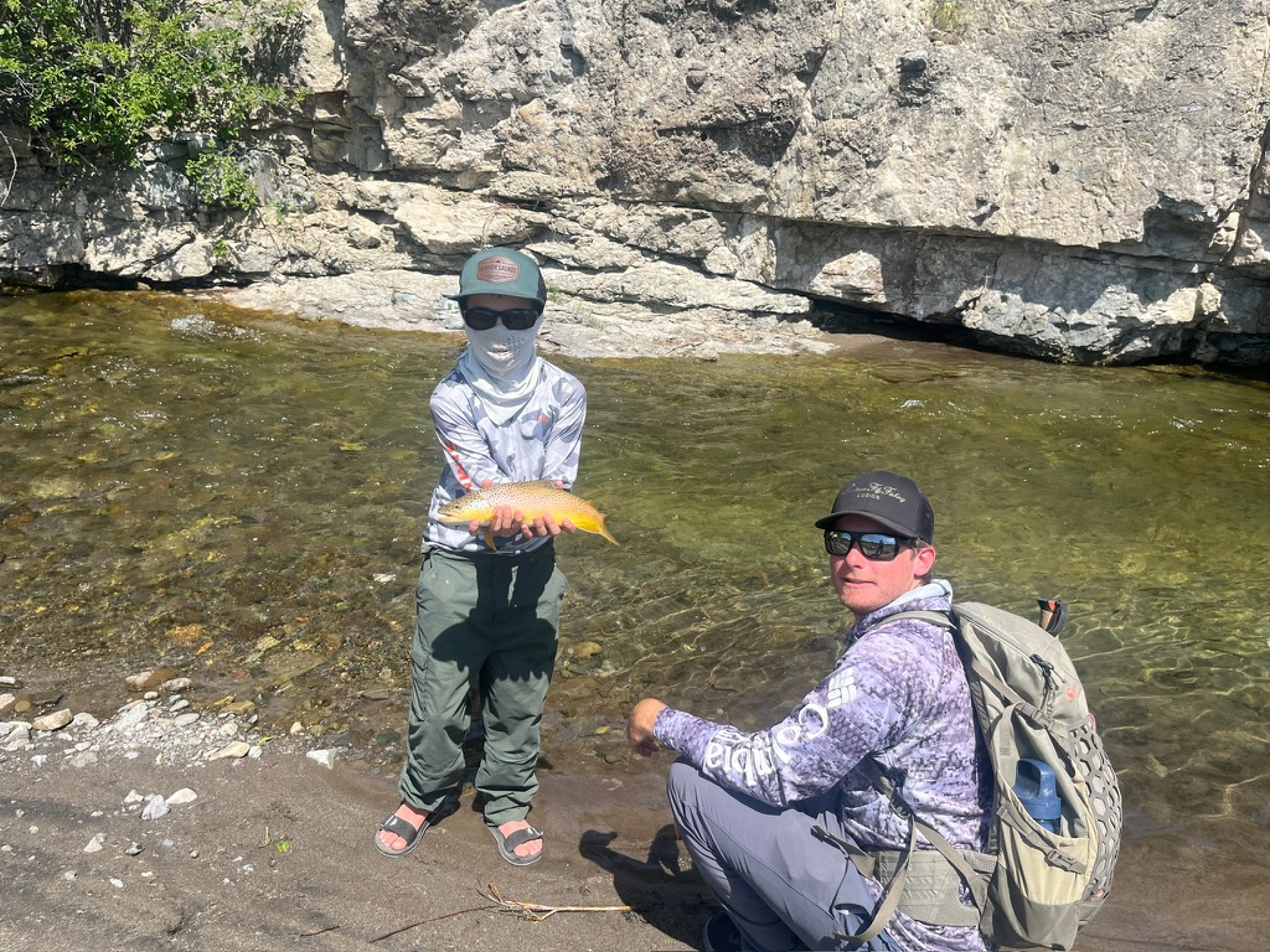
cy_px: 476
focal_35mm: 26
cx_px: 635
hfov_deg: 67.3
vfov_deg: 53.1
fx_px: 954
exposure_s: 1/2268
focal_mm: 5.1
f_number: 1.6
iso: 50
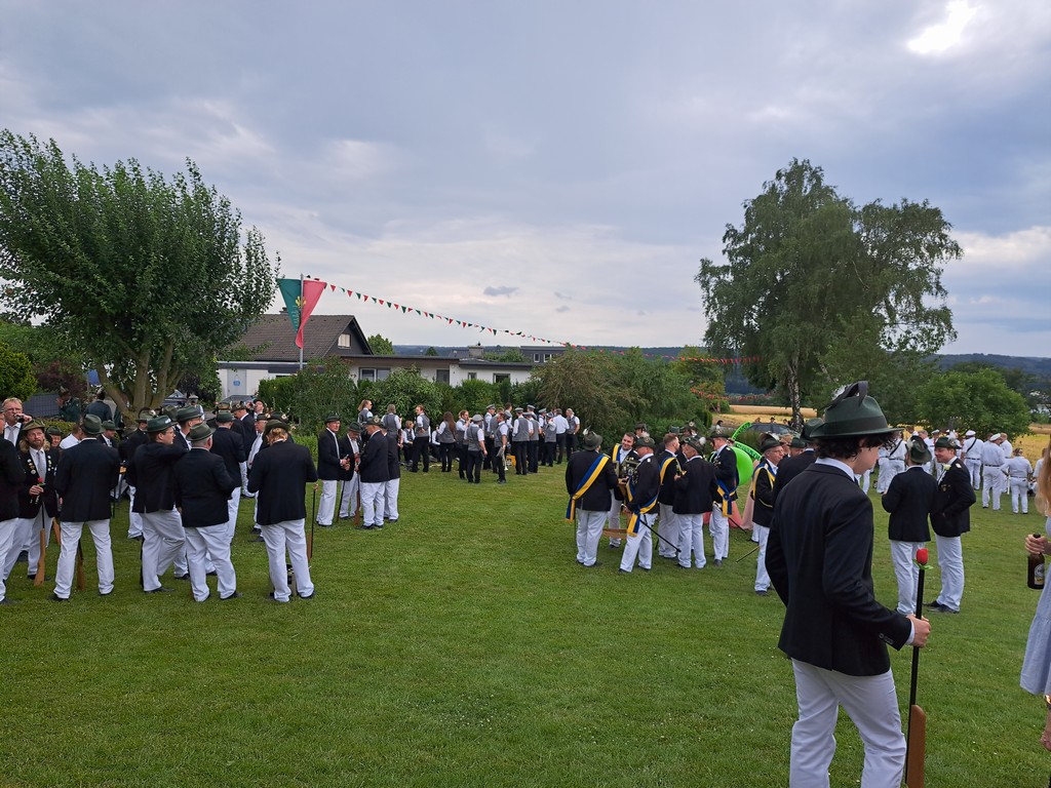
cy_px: 394
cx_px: 526
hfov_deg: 71.6
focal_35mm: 24
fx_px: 729
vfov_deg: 56.8
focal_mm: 5.23
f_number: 1.8
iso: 50
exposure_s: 1/607
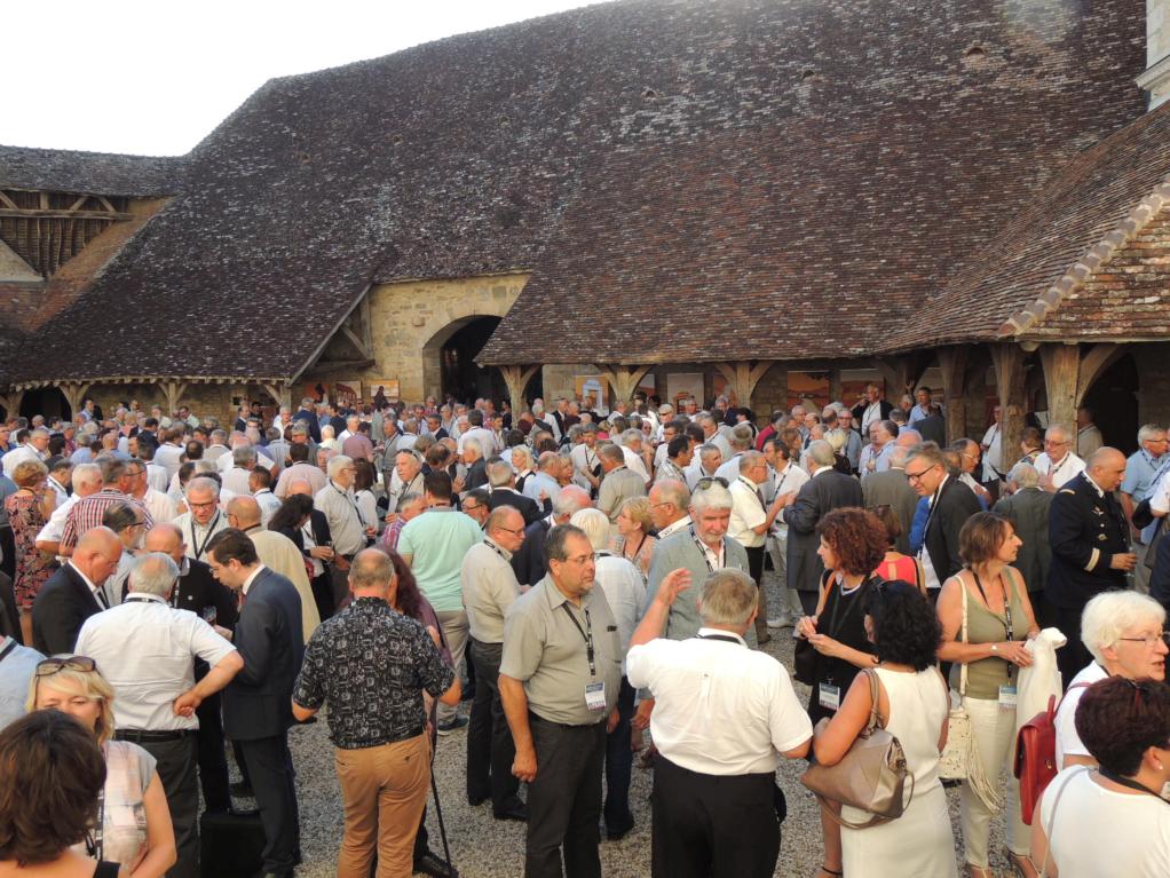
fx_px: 1014
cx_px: 585
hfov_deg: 60.0
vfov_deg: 46.8
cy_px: 439
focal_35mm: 30
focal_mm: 5.3
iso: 100
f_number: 3.1
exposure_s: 1/200
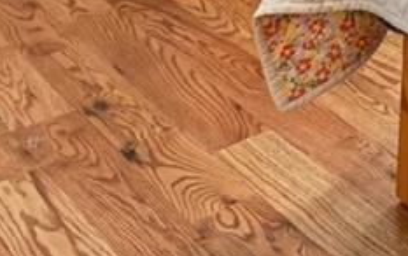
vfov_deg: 10.2
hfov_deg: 17.4
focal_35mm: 98
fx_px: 1090
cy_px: -484
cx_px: 723
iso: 400
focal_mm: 14
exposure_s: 1/15
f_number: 10
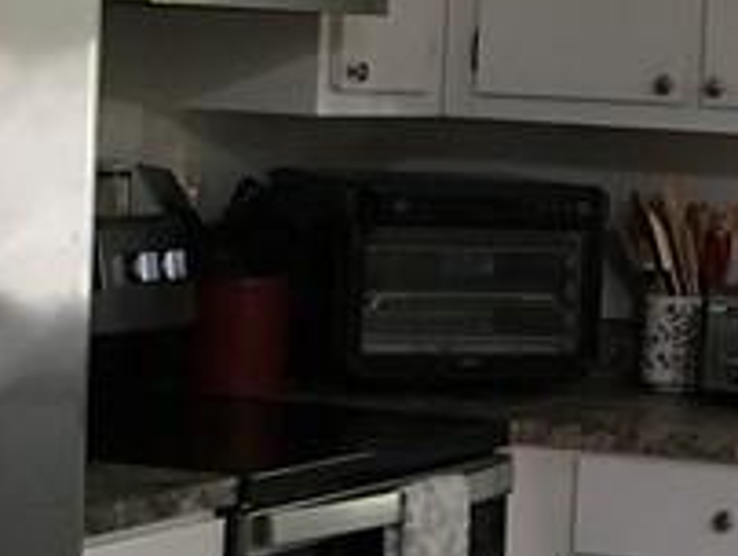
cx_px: 785
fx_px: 3138
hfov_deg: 13.2
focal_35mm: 147
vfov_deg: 10.1
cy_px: 143
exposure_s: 1/30
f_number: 2.2
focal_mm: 4.15
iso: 100
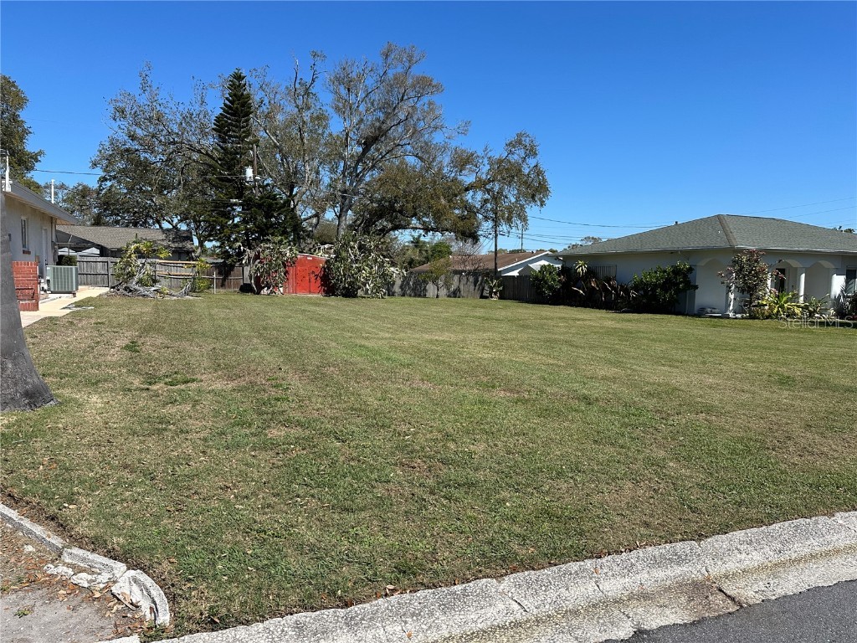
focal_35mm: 24
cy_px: 322
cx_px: 428
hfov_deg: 71.6
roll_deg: -1.0
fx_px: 594
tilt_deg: -4.7
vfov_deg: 56.8
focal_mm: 6.86
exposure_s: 1/5000
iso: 80
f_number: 1.78
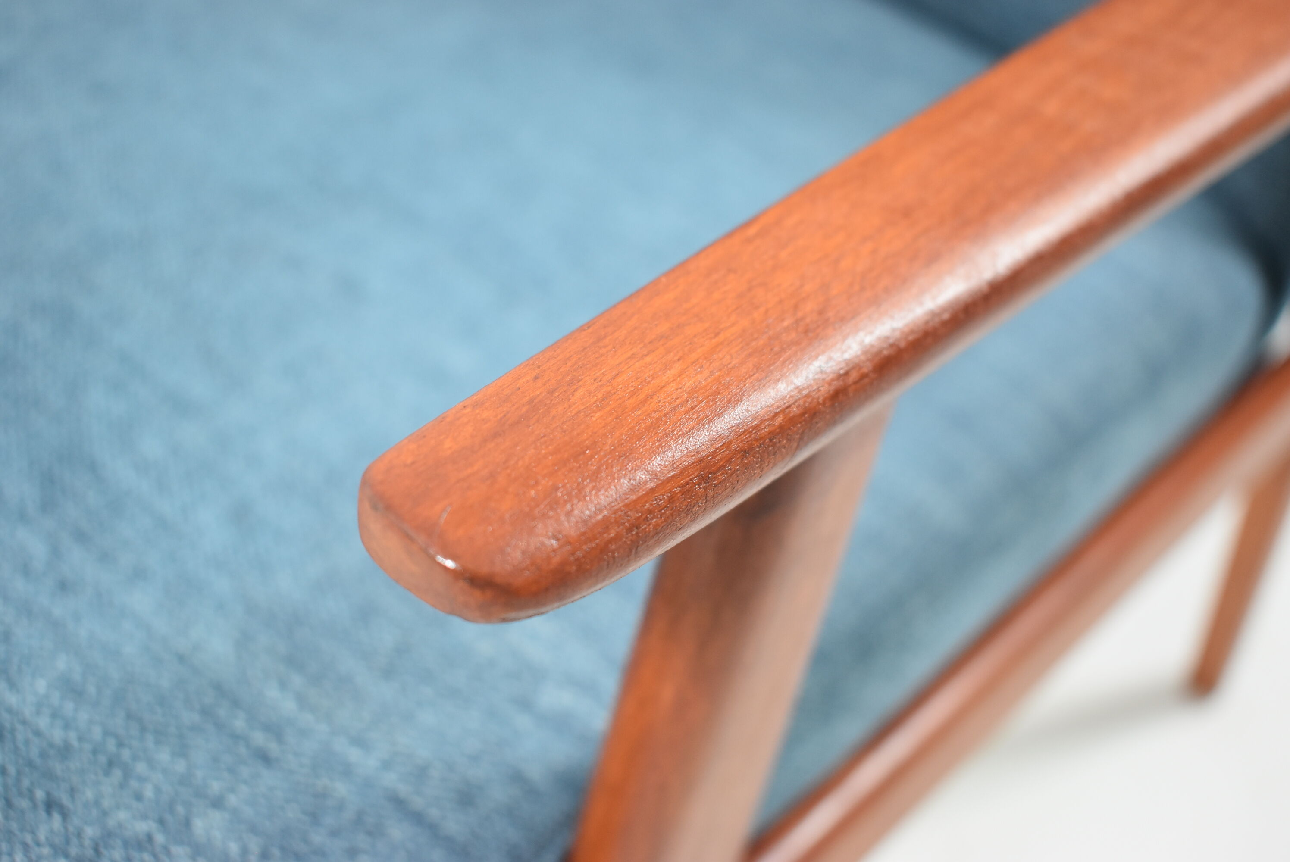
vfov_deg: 28.1
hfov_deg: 41.1
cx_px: 645
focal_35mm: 48
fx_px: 1721
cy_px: 431
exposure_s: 1/125
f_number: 4.5
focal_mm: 32
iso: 1000
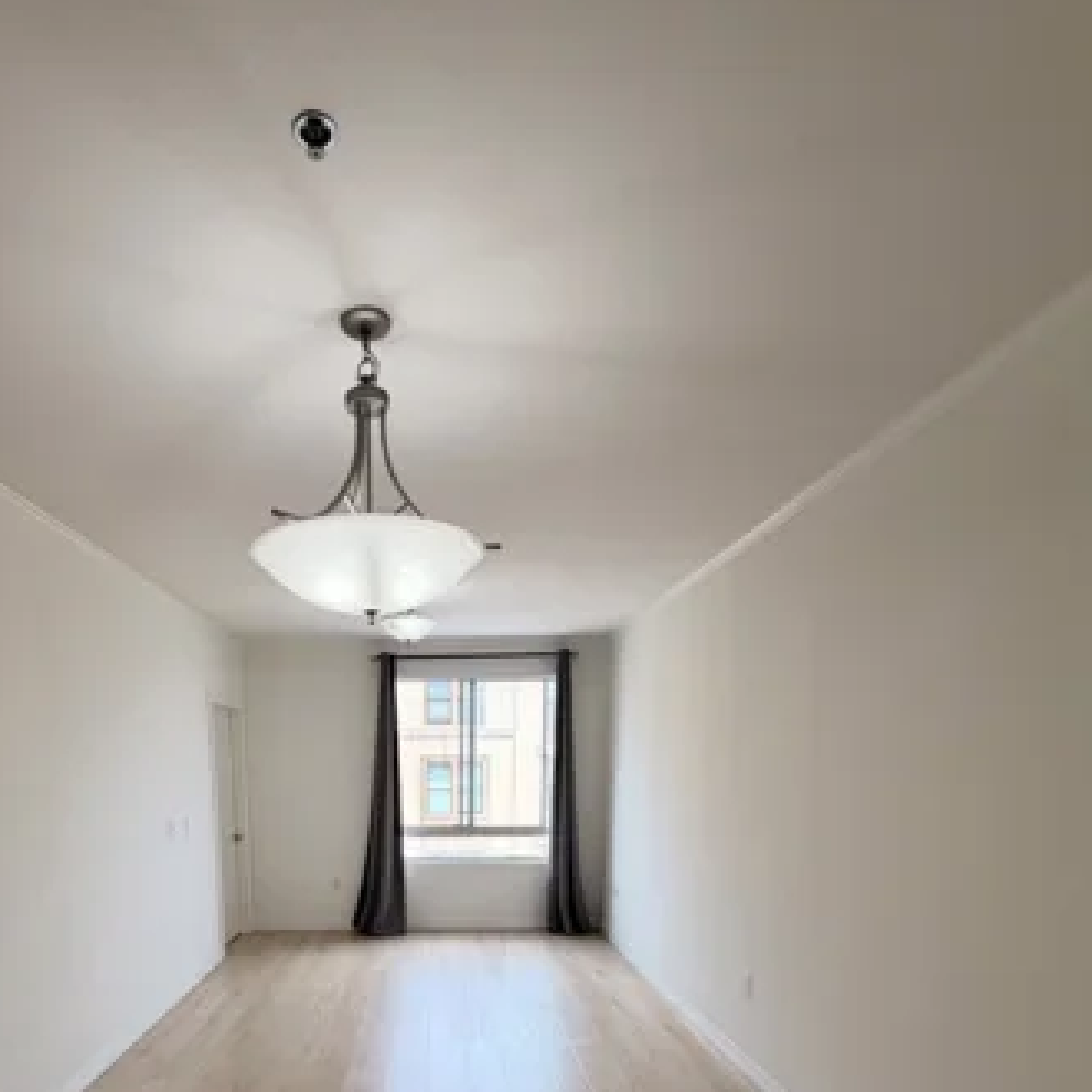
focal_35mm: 21
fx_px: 749
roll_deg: +0.3
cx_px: 427
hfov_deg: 71.3
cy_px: 890
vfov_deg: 65.0
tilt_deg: -8.9
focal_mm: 2.22
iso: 50
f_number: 2.2
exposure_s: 1/120
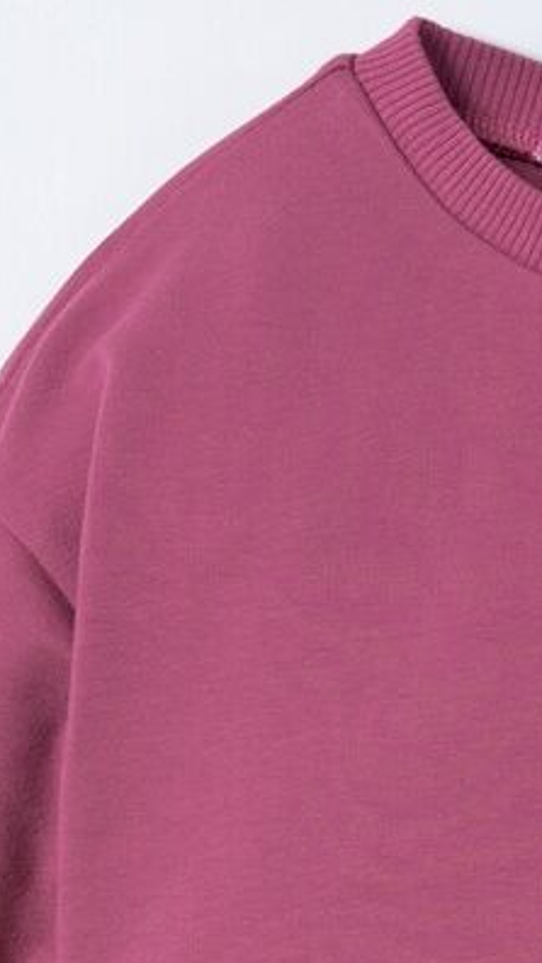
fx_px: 6076
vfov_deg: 8.8
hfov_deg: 5.1
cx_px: 671
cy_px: 1604
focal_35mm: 238
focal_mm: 50
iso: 400
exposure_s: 1/125
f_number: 9
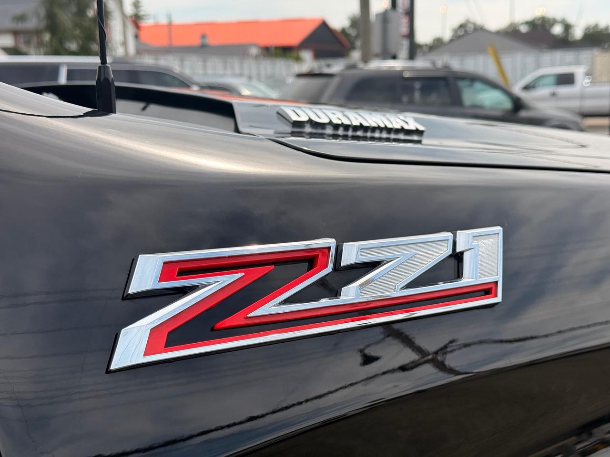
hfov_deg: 39.7
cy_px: 228
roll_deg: +1.5
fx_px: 846
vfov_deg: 30.3
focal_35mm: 48
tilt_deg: -10.0
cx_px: 305
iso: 80
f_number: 1.78
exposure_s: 1/3704
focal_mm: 6.76
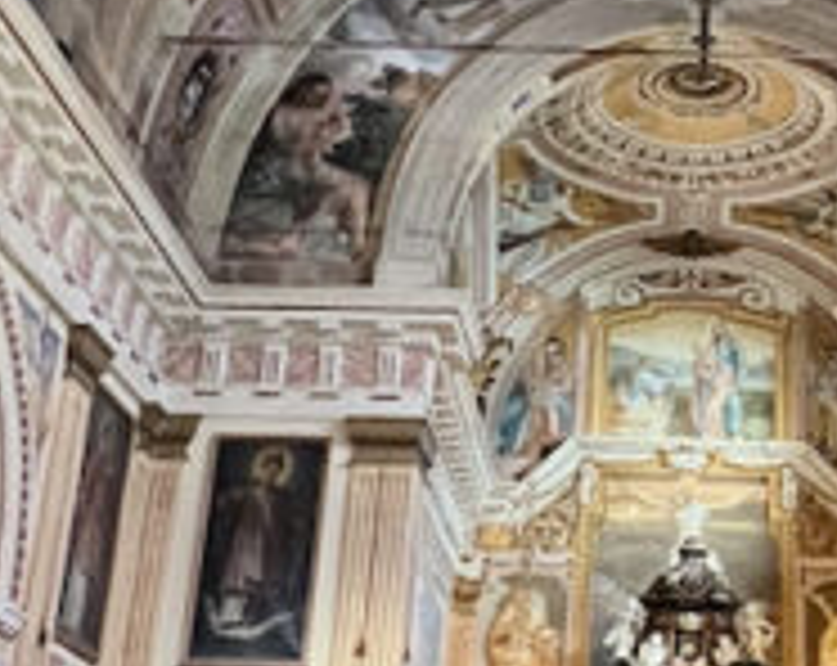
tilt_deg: +25.5
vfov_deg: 21.5
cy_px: 144
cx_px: 747
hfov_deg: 26.3
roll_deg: +0.1
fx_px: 1730
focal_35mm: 70
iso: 500
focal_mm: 1.57
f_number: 1.8
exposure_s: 1/50
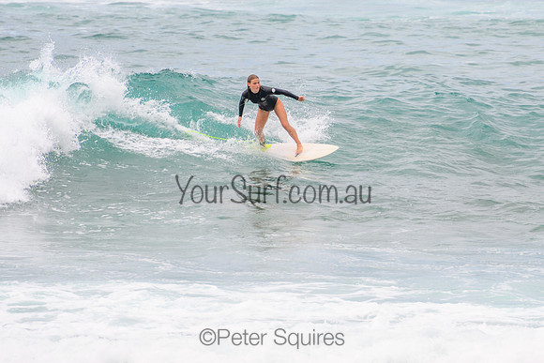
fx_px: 8318
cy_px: 113
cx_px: 322
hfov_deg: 3.7
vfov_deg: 2.5
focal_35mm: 550
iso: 200
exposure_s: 1/2000
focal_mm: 400
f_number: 5.6
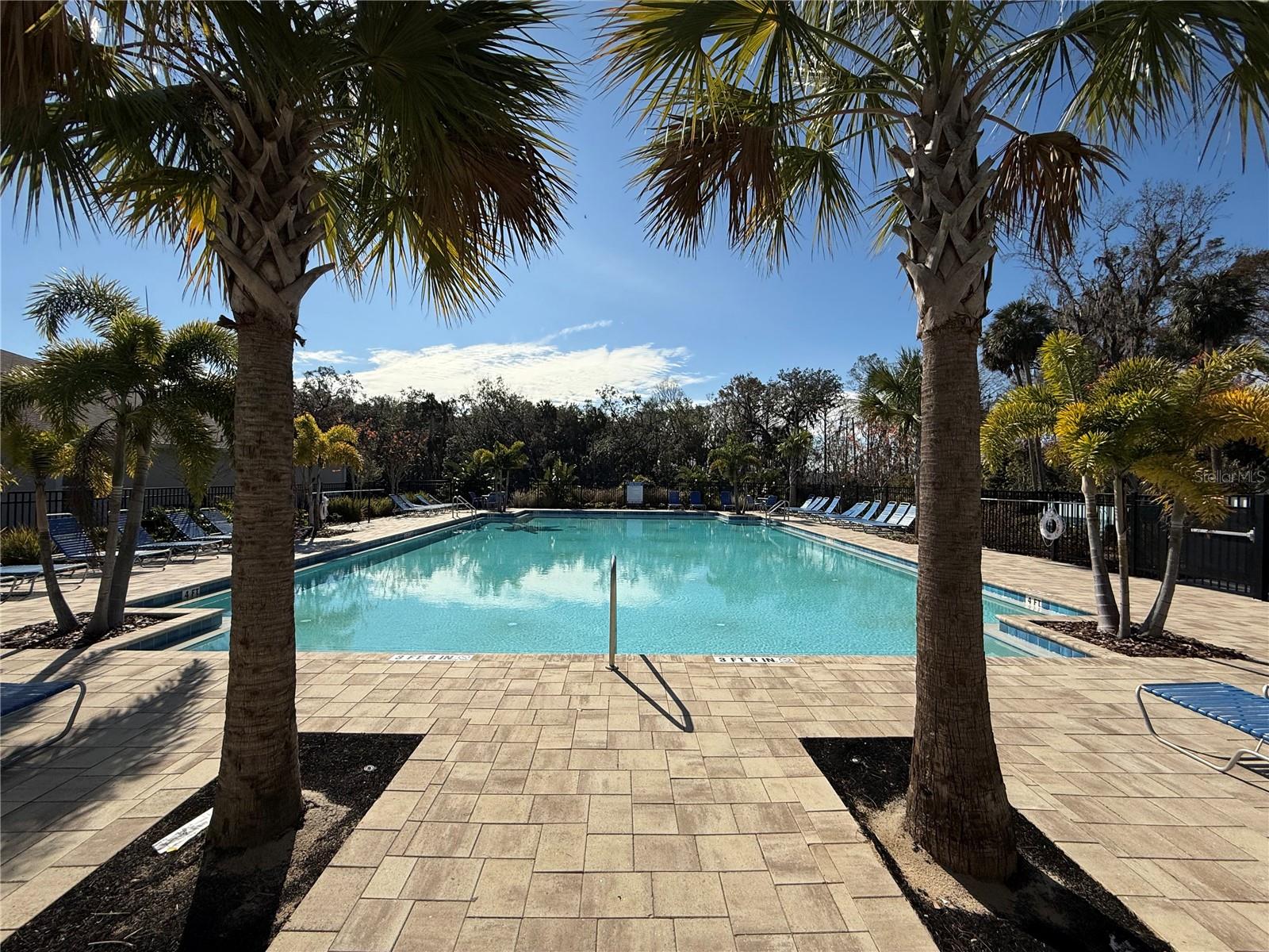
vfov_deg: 85.7
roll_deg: -1.2
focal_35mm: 14
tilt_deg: -0.1
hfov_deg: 102.1
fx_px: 513
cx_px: 634
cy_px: 476
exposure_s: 1/6803
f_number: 2.2
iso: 50
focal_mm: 2.22
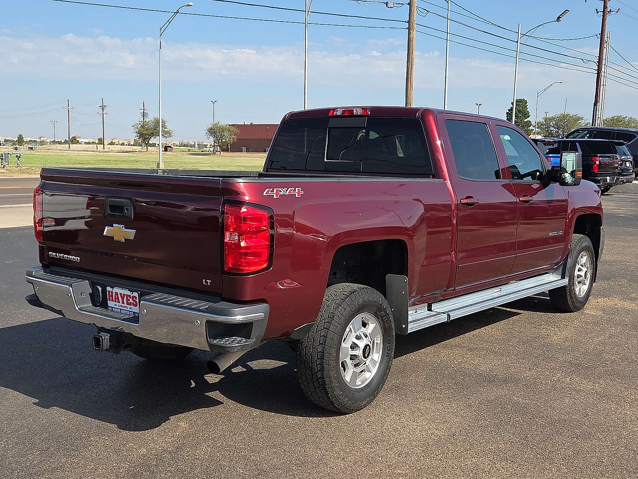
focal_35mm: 40
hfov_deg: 46.8
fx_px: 737
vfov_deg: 36.0
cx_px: 319
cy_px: 240
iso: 76
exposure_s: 1/5000
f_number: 1.8
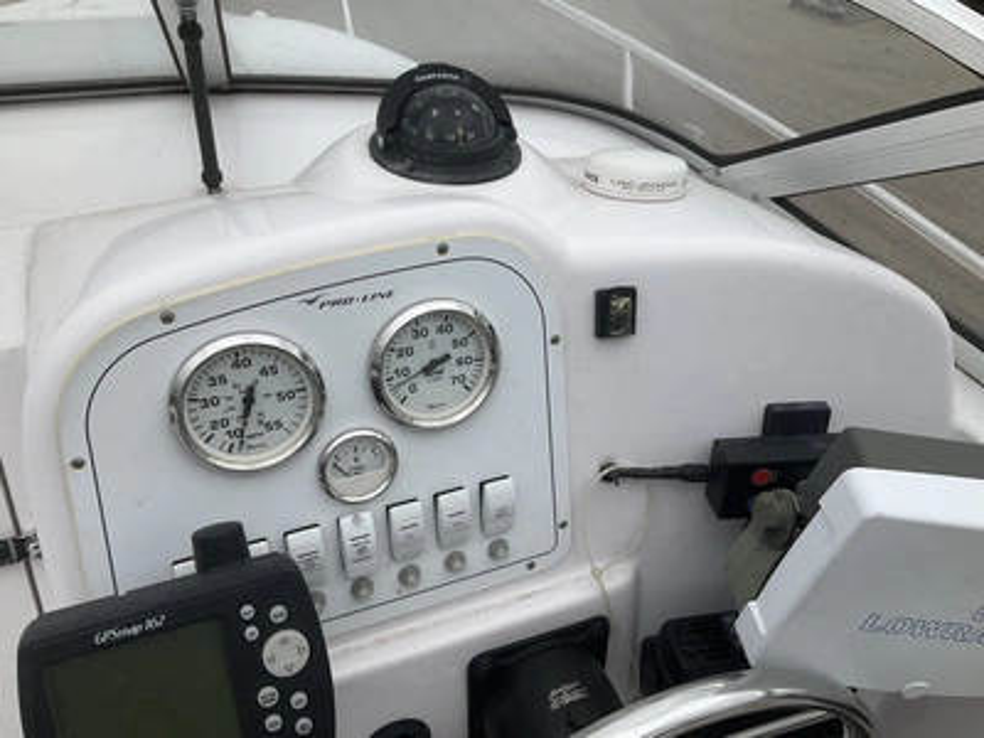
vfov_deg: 48.2
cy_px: 369
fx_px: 824
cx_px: 492
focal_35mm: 29
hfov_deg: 61.7
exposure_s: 1/1912
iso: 25
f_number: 1.8
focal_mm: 3
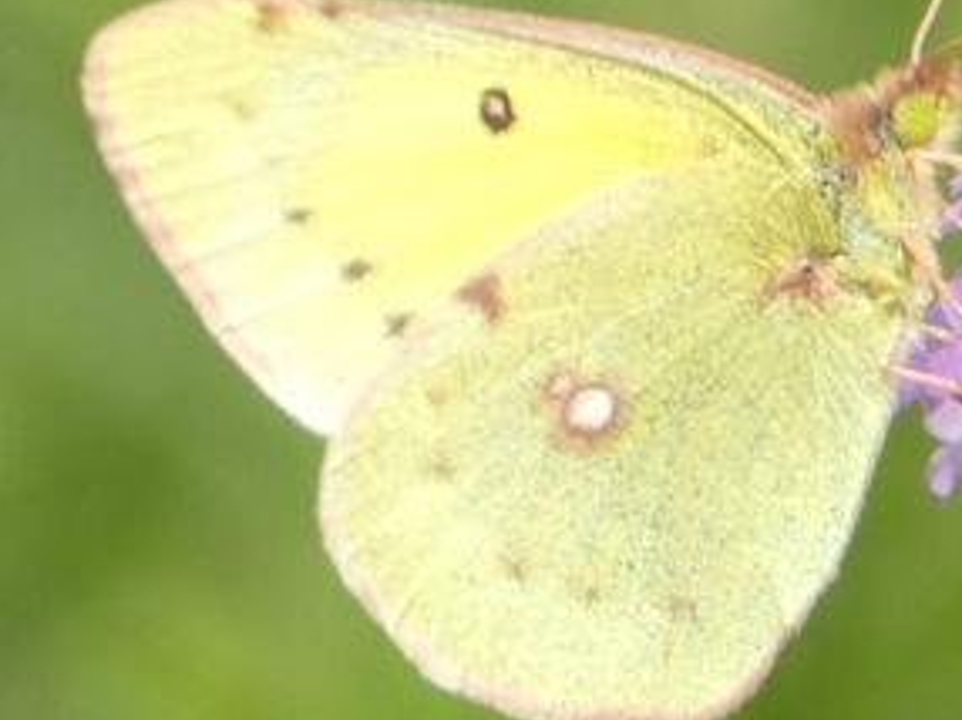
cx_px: 969
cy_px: 296
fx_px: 42317
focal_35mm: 1524
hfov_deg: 1.3
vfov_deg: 1.0
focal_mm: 121.9
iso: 160
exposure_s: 1/100
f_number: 5.6
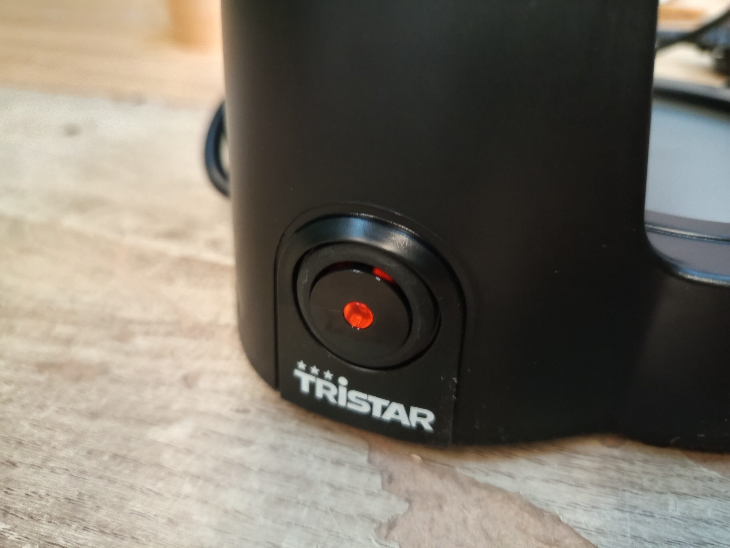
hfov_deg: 71.6
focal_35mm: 24
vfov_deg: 56.8
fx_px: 506
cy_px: 274
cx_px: 365
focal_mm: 5.24
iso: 1510
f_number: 1.7
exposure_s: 1/25
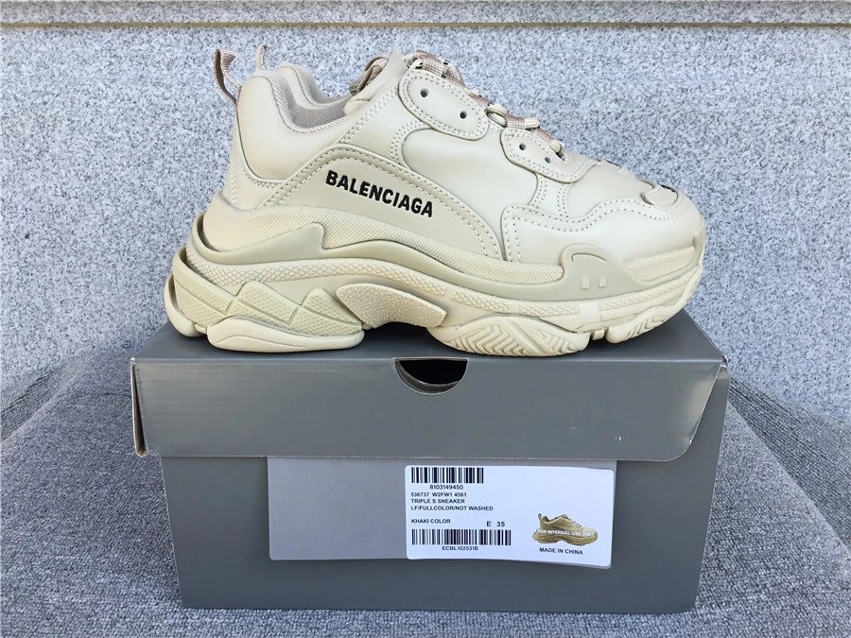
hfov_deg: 58.4
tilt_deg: -19.8
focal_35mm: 31
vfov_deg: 45.4
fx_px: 762
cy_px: 319
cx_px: 426
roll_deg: +0.5
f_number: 2.4
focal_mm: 3.3
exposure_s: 1/264
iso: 25
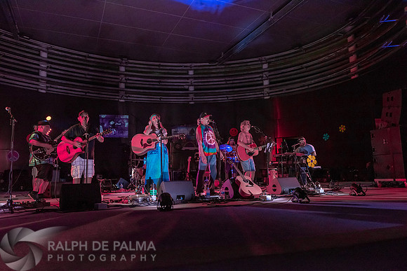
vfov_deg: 48.0
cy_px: 136
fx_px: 305
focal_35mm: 27
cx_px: 204
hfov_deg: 67.4
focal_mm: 27
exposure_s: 1/160
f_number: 5.6
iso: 2500
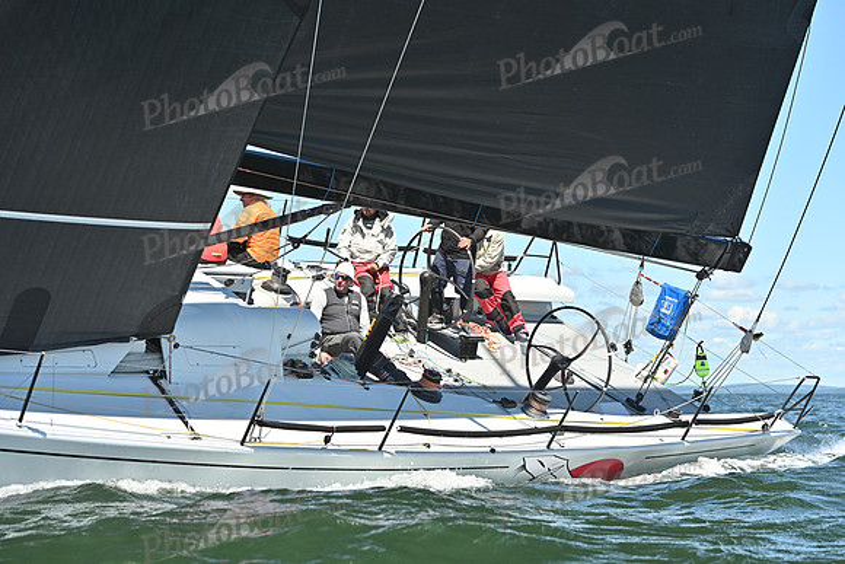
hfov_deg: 23.6
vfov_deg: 15.9
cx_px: 422
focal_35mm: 86
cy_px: 282
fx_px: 2019
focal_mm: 86
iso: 320
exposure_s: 1/2000
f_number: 5
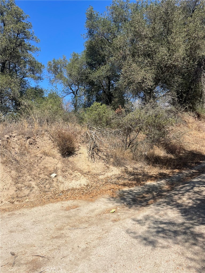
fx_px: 205
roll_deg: -1.6
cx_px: 102
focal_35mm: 26
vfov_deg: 67.3
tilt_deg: +3.7
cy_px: 136
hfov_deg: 53.1
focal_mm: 4.2
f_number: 1.6
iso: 32
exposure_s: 1/3300
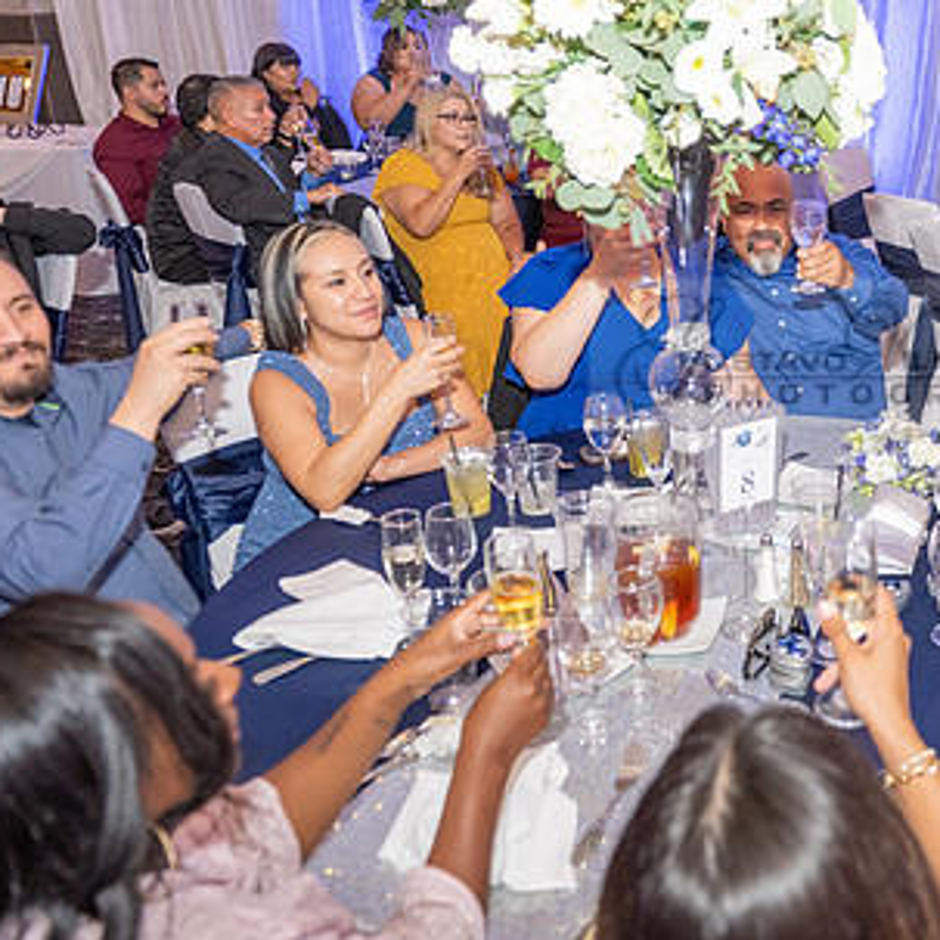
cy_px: 352
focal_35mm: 39
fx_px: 1198
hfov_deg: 39.5
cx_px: 859
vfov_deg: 42.5
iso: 1600
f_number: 4
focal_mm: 24
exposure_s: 1/200
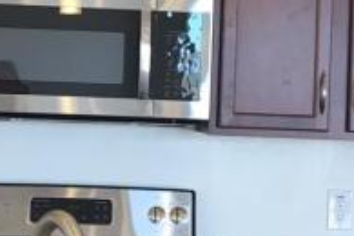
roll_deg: -2.2
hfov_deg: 13.0
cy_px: 29
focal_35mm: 158
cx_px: 163
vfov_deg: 8.7
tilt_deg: +2.0
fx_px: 1554
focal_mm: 4.15
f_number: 2.2
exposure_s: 1/40
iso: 25
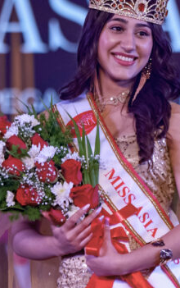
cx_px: 118
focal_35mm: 609
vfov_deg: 3.4
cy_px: 322
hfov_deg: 2.2
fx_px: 4770
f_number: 2.8
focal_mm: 137
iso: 1600
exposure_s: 1/200
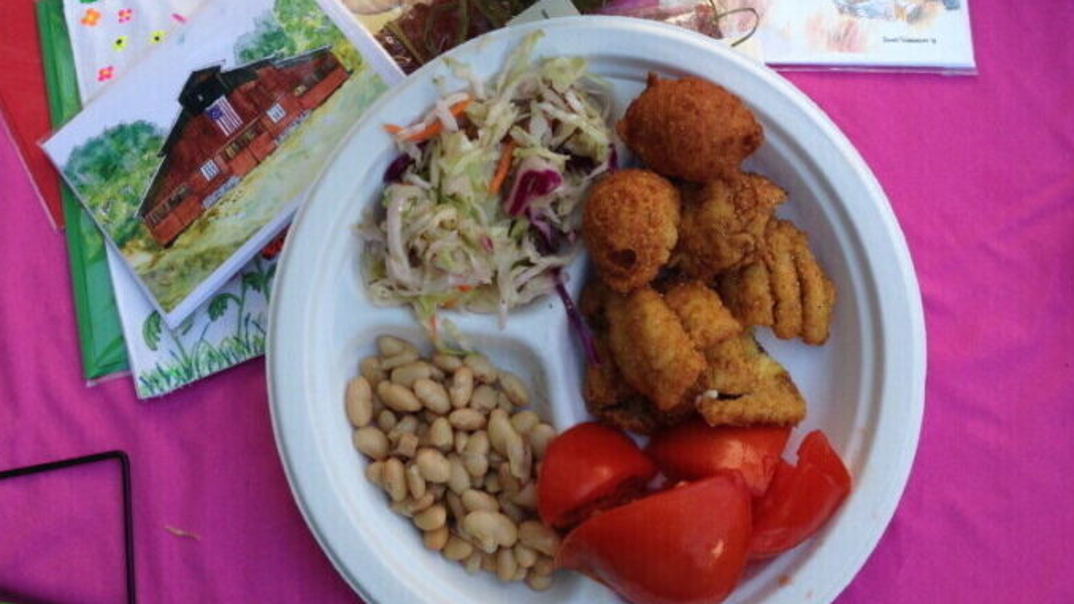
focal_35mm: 37
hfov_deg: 54.0
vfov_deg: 32.0
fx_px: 1054
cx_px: 531
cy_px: 283
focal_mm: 4.13
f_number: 2.4
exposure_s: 1/268
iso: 50
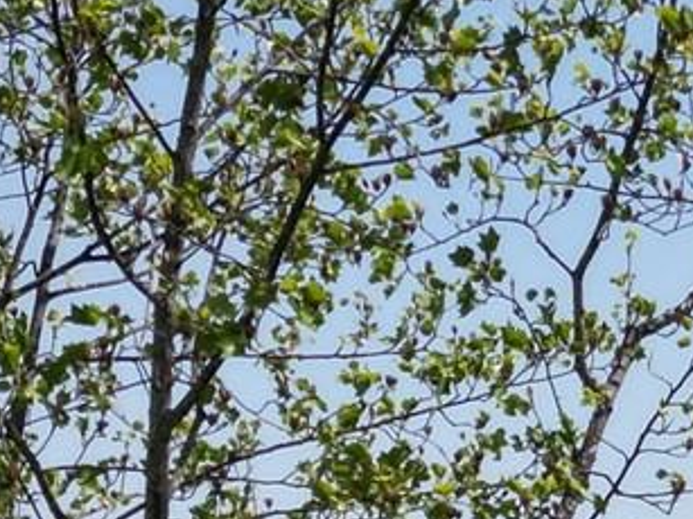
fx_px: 3202
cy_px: 643
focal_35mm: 160
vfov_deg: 9.1
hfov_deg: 11.5
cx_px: 1219
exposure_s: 1/3000
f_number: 1.7
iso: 100
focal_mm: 6.72
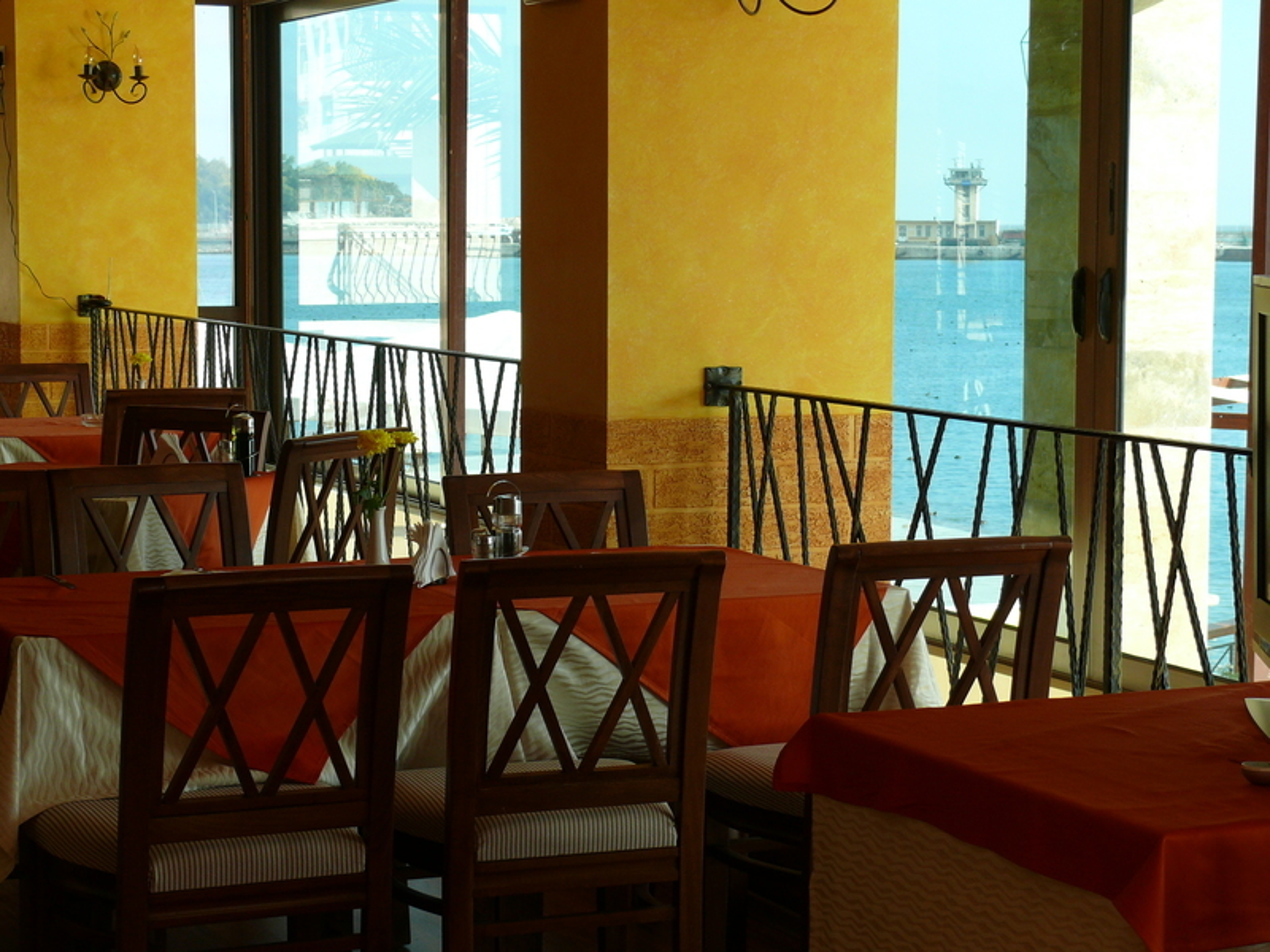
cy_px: 476
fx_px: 2898
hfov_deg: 24.7
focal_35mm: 79
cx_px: 635
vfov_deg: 18.7
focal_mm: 15
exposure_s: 1/160
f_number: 4
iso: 100
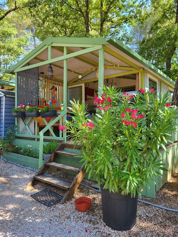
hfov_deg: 53.1
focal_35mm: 26
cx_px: 89
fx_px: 178
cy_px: 118
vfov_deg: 67.3
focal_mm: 5.4
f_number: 1.8
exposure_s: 1/227
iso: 40
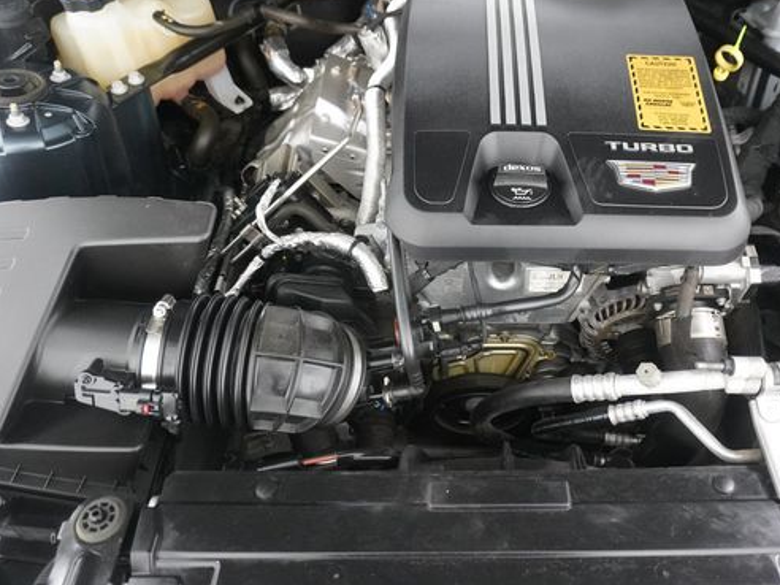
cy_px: 254
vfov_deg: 46.7
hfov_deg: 59.5
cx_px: 468
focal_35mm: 30
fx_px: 676
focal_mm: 16
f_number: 3.5
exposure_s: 1/160
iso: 4000
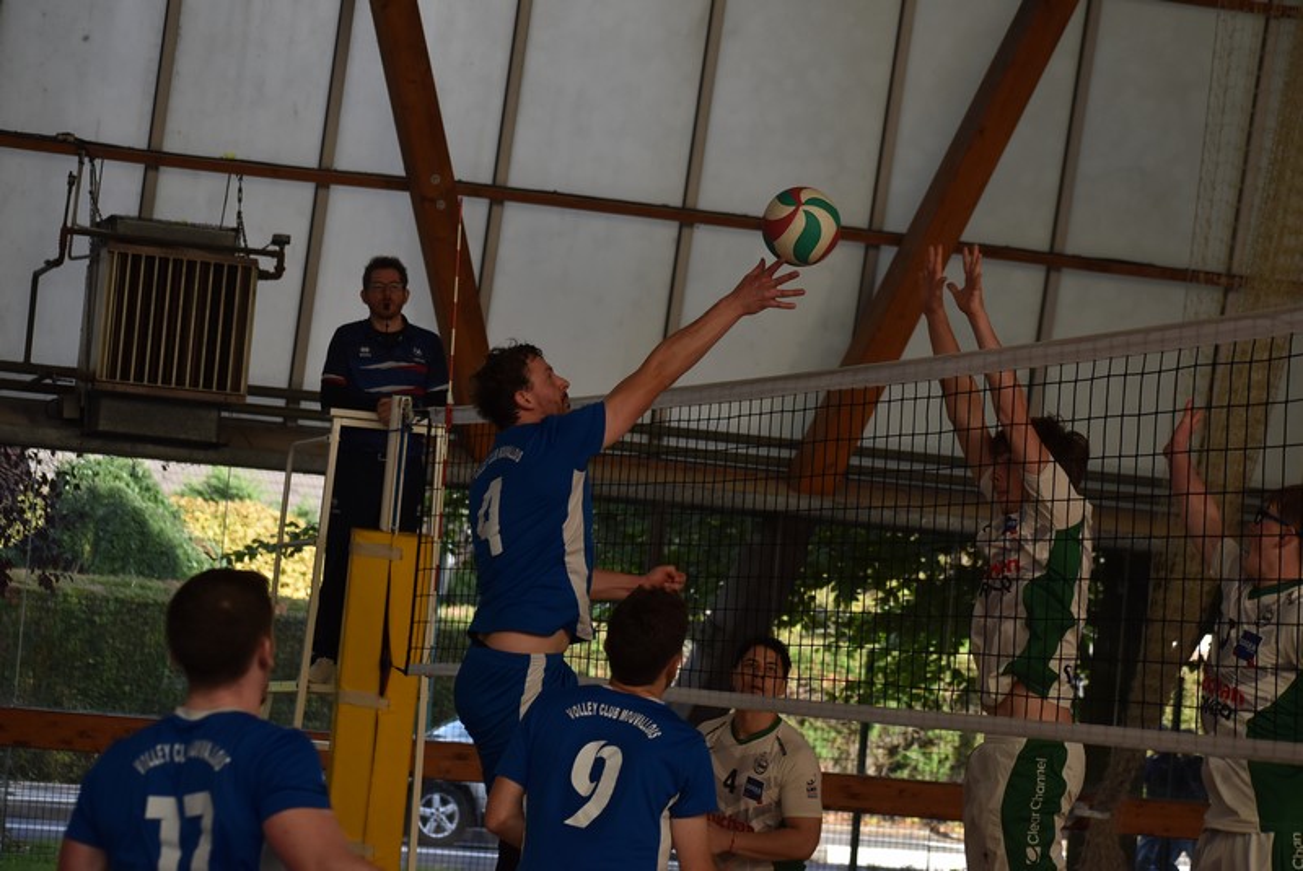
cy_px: 436
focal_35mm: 128
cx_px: 652
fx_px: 4619
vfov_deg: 10.8
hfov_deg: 16.1
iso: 500
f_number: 4.8
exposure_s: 1/1000
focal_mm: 85
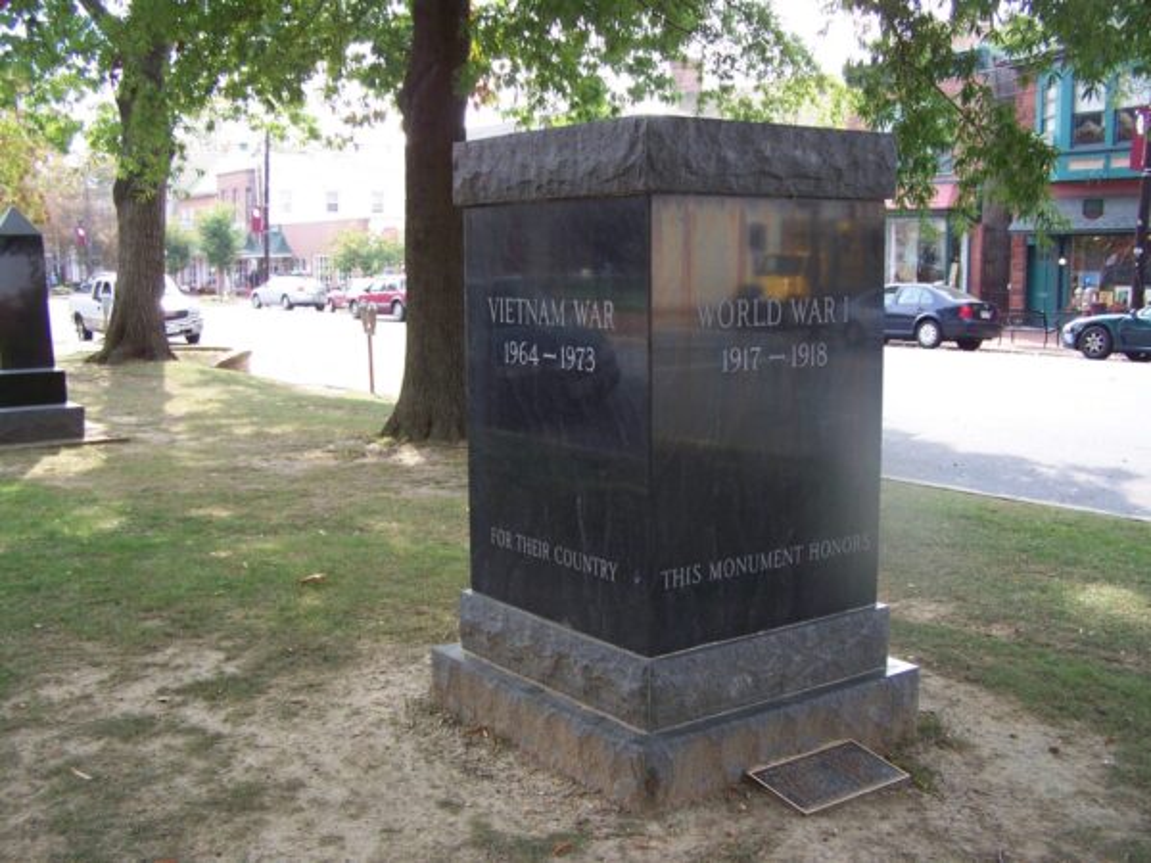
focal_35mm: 38
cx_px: 576
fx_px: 1264
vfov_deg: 37.7
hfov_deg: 49.0
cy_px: 432
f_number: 2.8
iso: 64
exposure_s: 1/100
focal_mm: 6.3
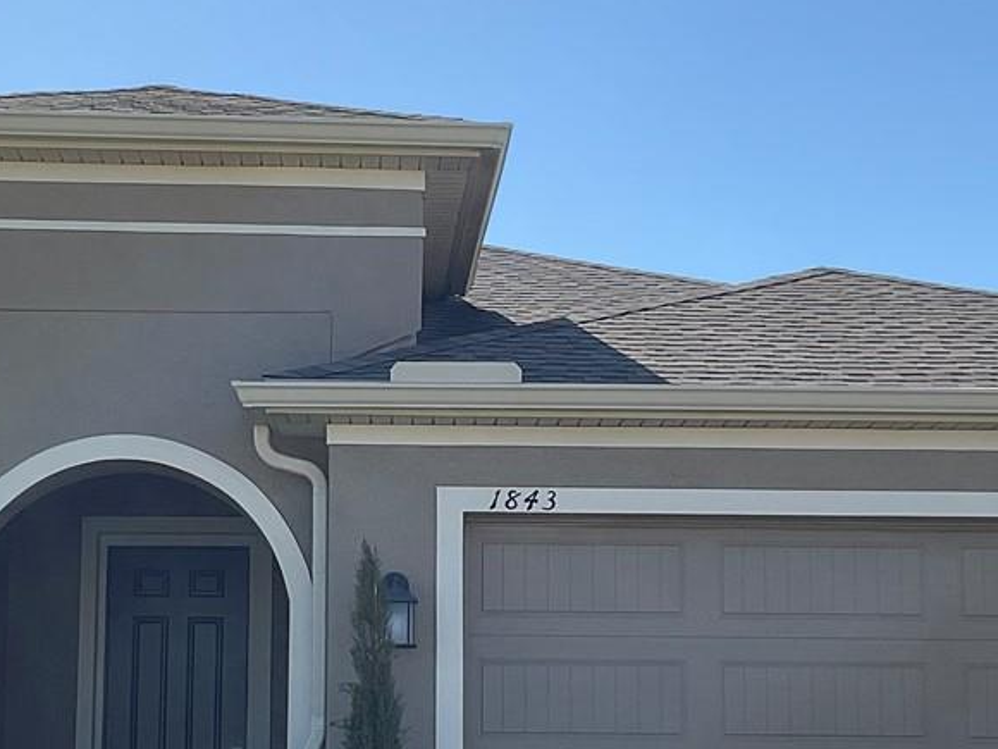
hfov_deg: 24.4
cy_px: 501
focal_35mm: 80
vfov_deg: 18.4
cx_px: 449
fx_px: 2306
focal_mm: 3
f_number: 1.8
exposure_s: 1/1984
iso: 16
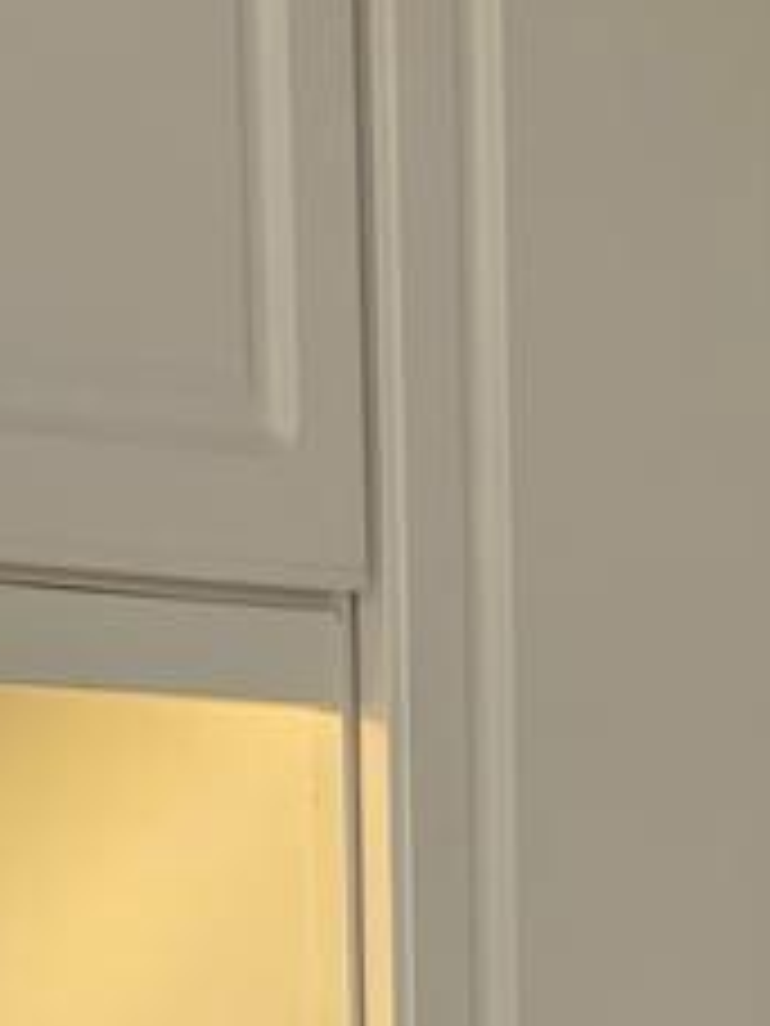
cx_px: 356
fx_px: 5190
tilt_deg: -8.2
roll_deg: +3.3
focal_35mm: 175
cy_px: 1926
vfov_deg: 10.5
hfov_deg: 8.5
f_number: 1.6
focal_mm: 4.2
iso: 64
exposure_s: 1/60
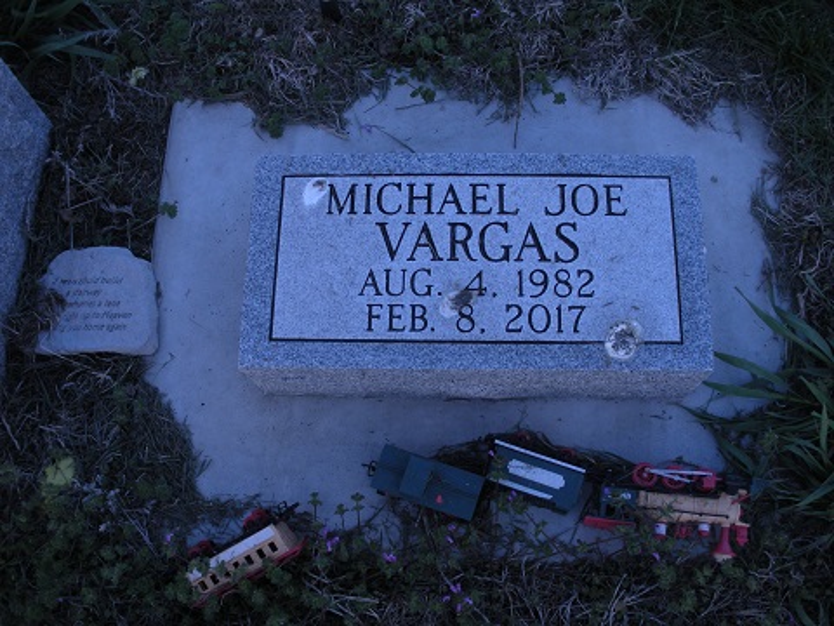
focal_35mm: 36
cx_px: 417
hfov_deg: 51.4
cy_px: 313
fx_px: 867
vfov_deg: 39.7
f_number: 3.5
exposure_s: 1/76
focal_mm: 6.3
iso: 64
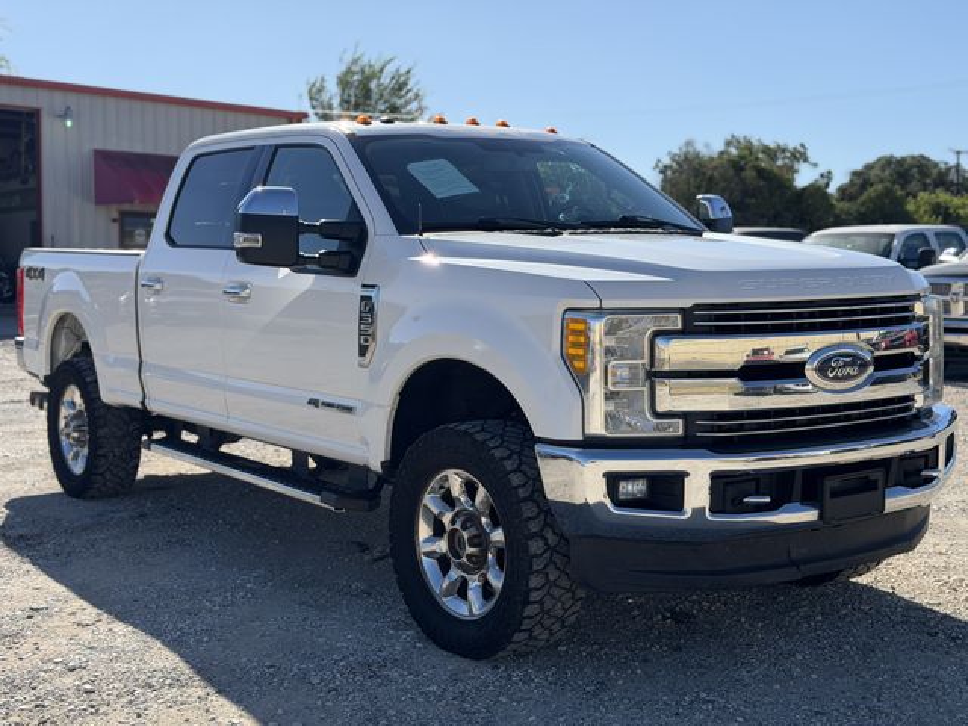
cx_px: 484
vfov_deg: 30.3
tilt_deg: -3.2
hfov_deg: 39.7
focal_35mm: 48
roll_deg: -0.1
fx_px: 1342
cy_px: 363
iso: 64
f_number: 1.78
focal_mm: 6.76
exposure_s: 1/4587
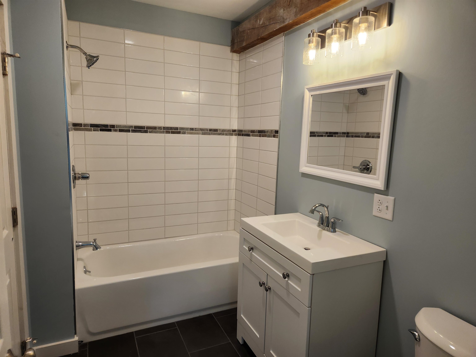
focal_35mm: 23
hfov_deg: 73.9
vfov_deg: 58.9
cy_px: 178
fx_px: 316
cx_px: 238
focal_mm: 5.4
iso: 160
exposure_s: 1/180
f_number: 1.8
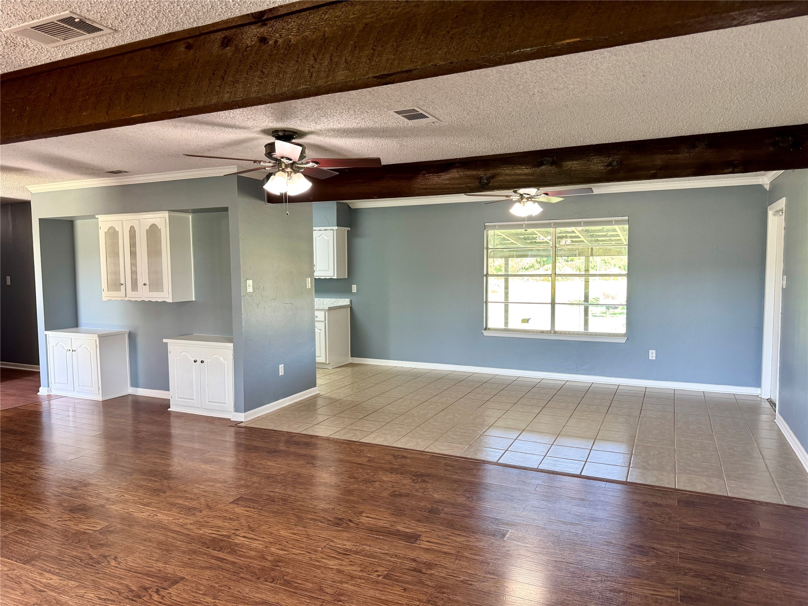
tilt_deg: -4.0
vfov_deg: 56.8
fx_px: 560
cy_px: 303
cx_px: 404
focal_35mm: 24
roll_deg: +0.2
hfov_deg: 71.6
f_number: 1.78
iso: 200
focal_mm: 6.76
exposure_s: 1/120
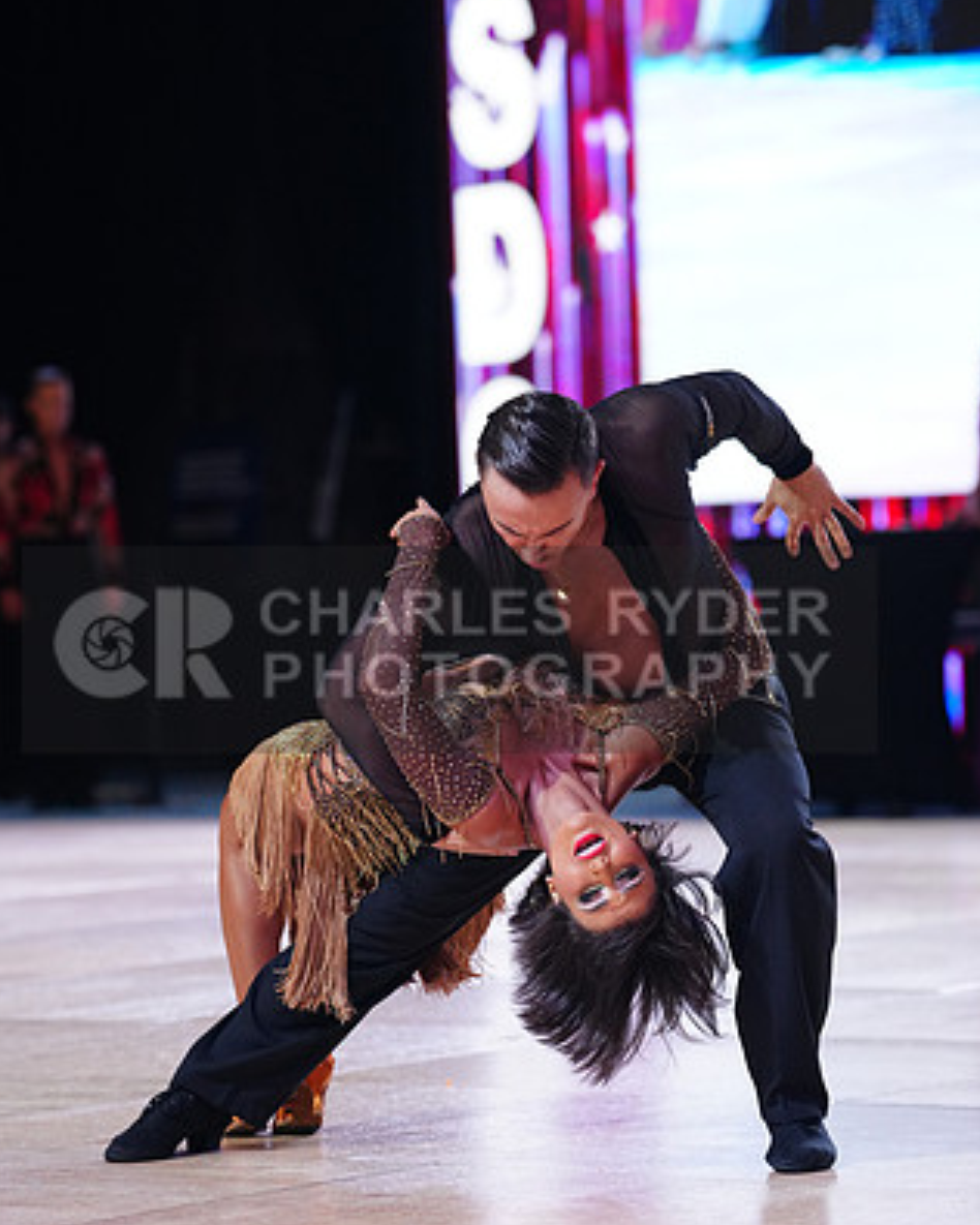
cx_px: 451
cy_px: 651
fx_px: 5946
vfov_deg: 11.8
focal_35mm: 164
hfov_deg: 9.4
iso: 2000
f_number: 2.8
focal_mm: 119
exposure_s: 1/500
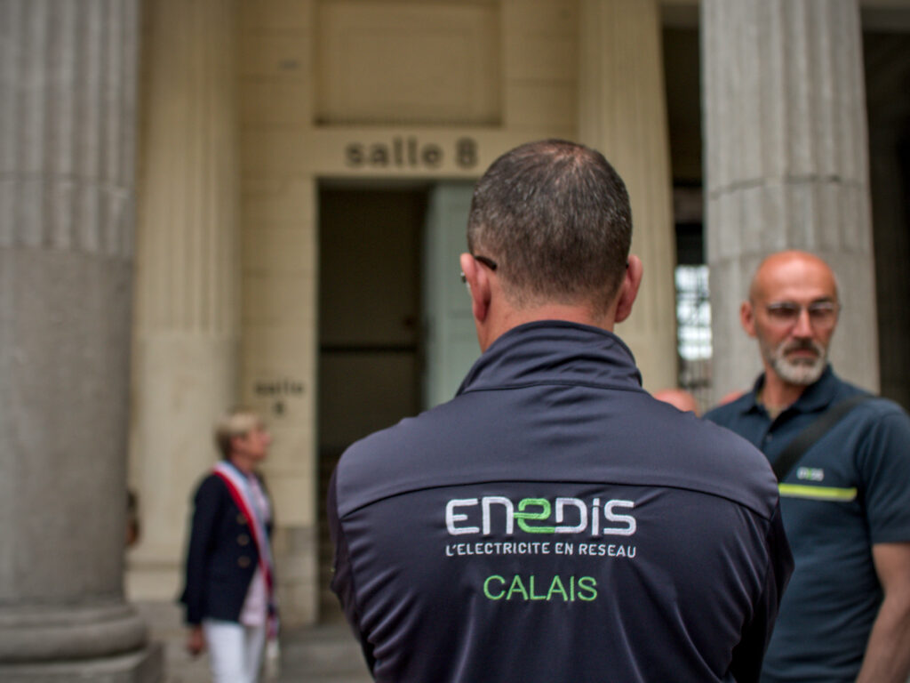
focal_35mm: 47
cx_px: 455
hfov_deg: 40.4
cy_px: 342
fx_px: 1236
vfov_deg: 30.9
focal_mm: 23
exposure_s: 1/1600
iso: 800
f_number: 2.2
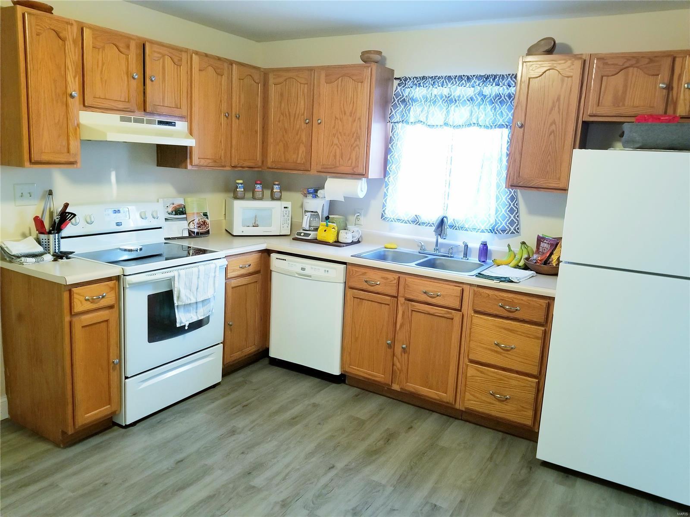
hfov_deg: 67.3
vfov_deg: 53.1
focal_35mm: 26
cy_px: 258
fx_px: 518
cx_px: 345
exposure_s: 1/24
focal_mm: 4.25
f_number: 1.7
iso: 250
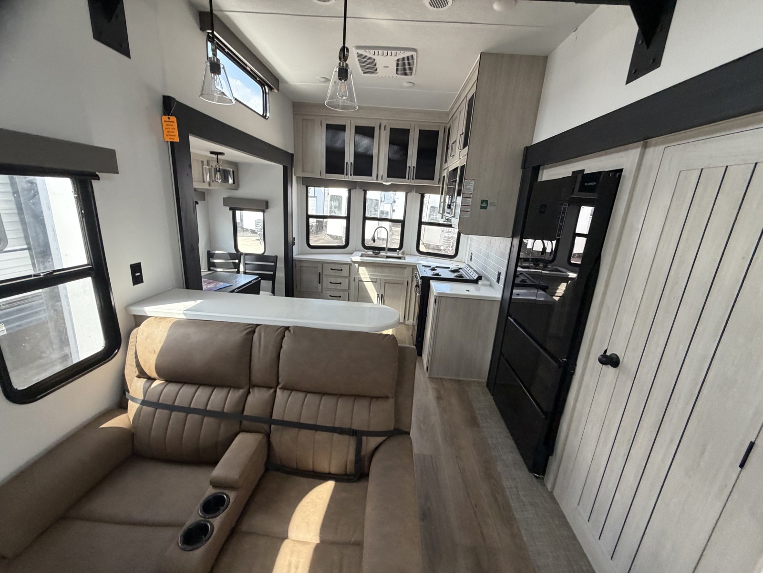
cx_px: 382
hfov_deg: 102.1
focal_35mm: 14
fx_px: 309
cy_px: 286
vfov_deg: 85.7
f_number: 2.2
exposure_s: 1/121
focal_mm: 2.22
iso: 320
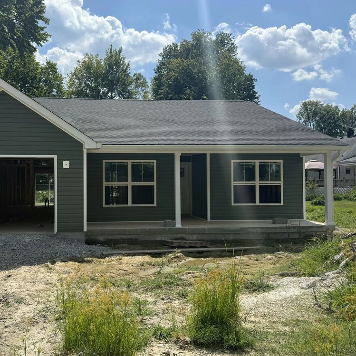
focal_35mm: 29
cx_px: 122
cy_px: 177
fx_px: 337
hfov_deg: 54.6
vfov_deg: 55.6
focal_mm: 6.76
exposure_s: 1/7353
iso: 100
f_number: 1.78
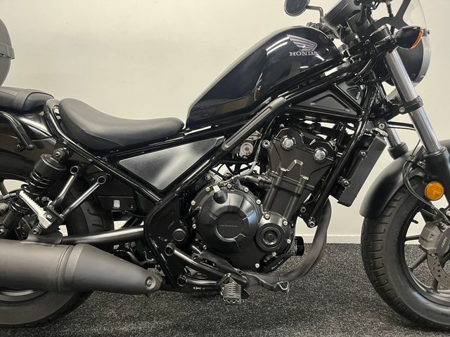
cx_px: 225
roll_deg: +0.2
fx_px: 338
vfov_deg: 53.1
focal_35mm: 26
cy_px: 168
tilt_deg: -11.0
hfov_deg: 67.3
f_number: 1.6
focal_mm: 5.1
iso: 250
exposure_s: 1/50
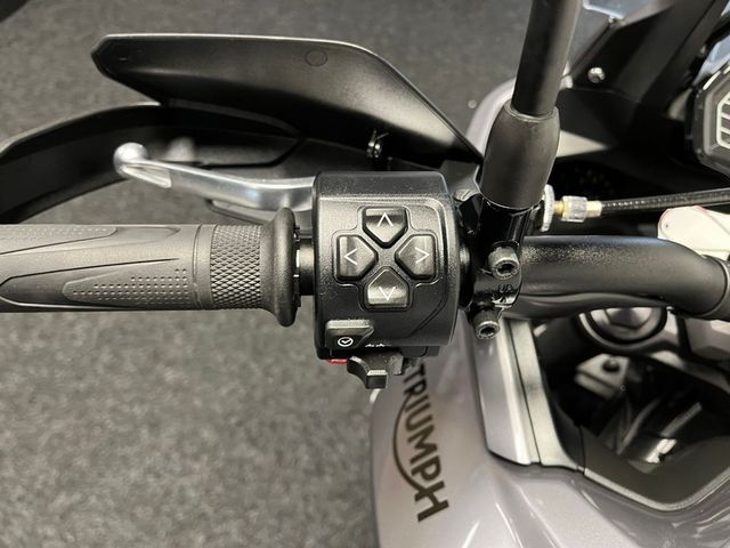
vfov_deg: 53.1
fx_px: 548
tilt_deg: -52.9
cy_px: 274
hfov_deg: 67.3
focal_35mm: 26
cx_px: 365
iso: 400
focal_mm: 5.1
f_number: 1.6
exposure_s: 1/33
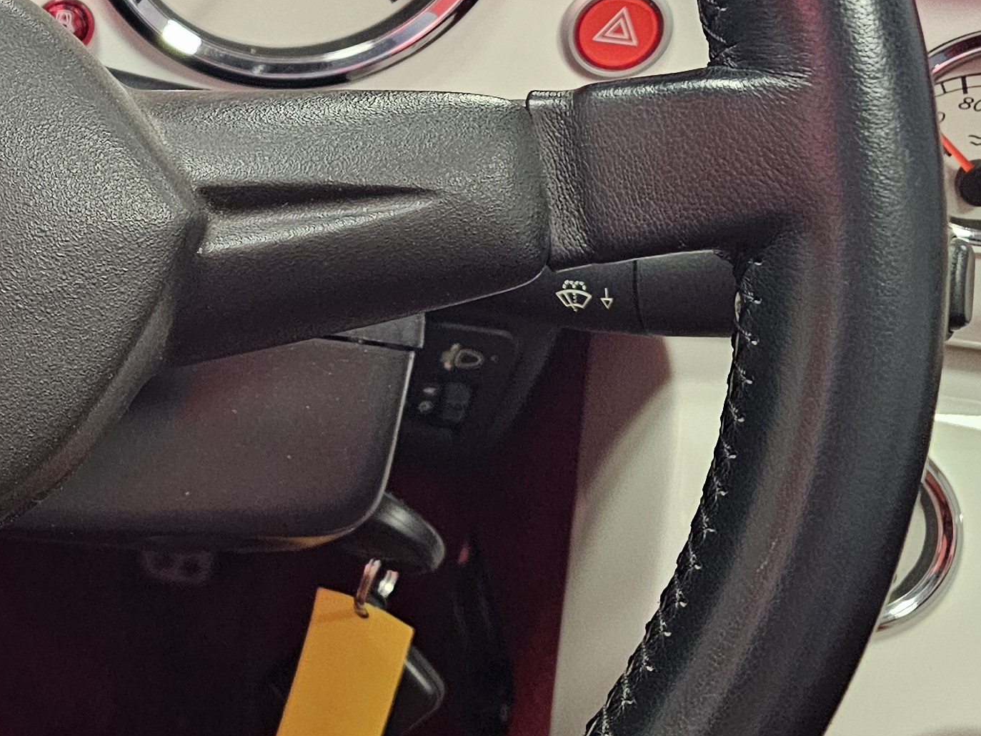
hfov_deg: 24.4
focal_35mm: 67
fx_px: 1899
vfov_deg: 21.9
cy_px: 257
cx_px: -374
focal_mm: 6.3
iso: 640
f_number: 1.7
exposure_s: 1/33.3
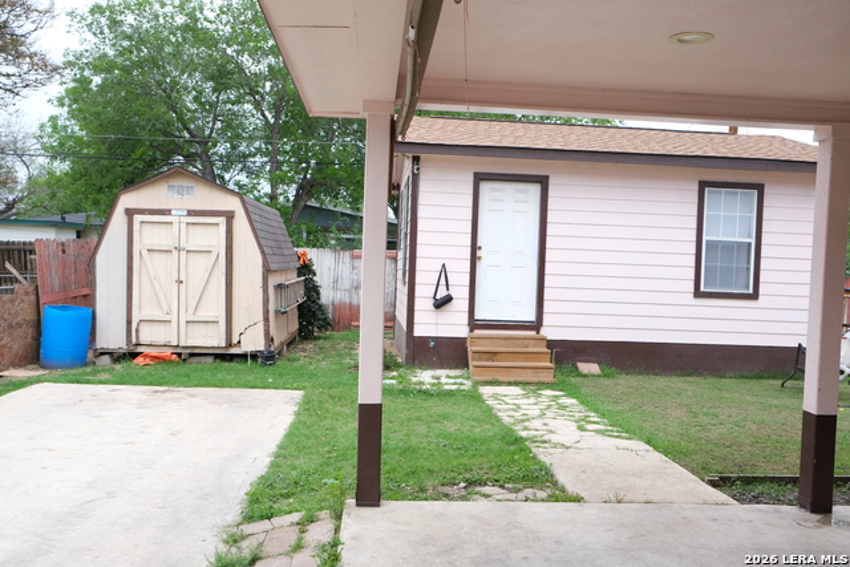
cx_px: 425
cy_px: 284
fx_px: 685
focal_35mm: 29
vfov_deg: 45.0
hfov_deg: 63.6
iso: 160
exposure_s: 1/210
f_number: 5.6
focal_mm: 19.6
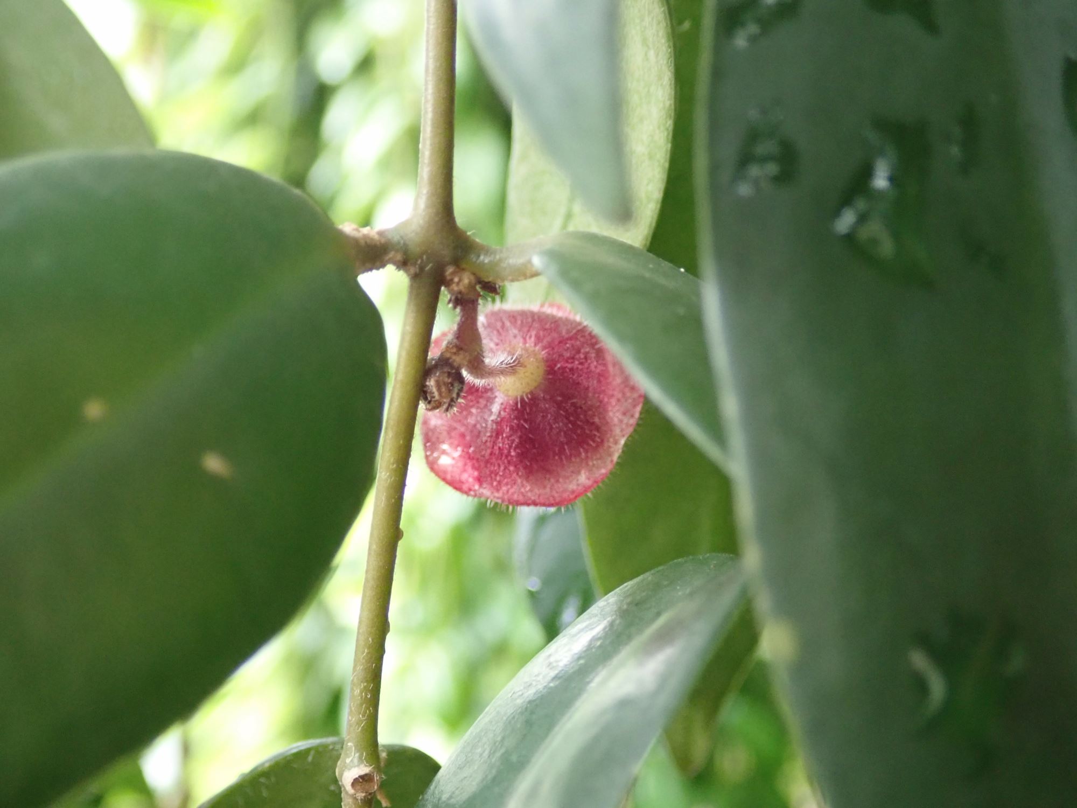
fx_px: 1338
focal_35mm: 43
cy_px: 404
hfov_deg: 43.9
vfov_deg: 33.6
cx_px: 538
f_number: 2.9
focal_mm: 7.86
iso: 800
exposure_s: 1/100
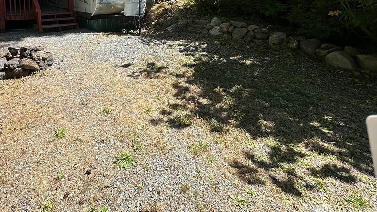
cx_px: 122
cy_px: 14
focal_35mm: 23
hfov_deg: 75.9
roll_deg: -0.3
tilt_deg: -5.6
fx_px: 230
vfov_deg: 44.2
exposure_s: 1/729
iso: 40
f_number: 2.2
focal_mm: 2.22
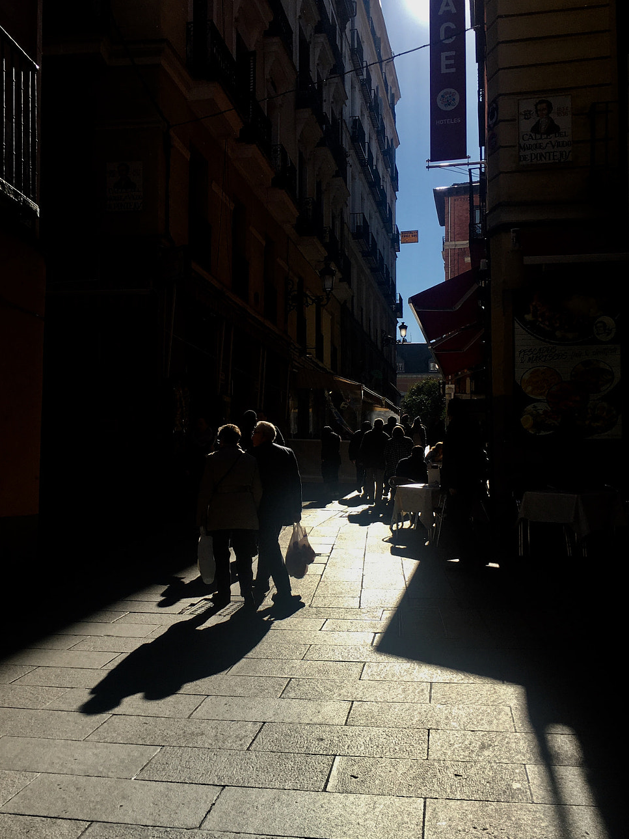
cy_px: 426
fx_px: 872
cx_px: 250
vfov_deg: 51.3
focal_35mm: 36
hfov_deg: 39.5
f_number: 2.2
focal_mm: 4.15
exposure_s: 1/2024
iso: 25
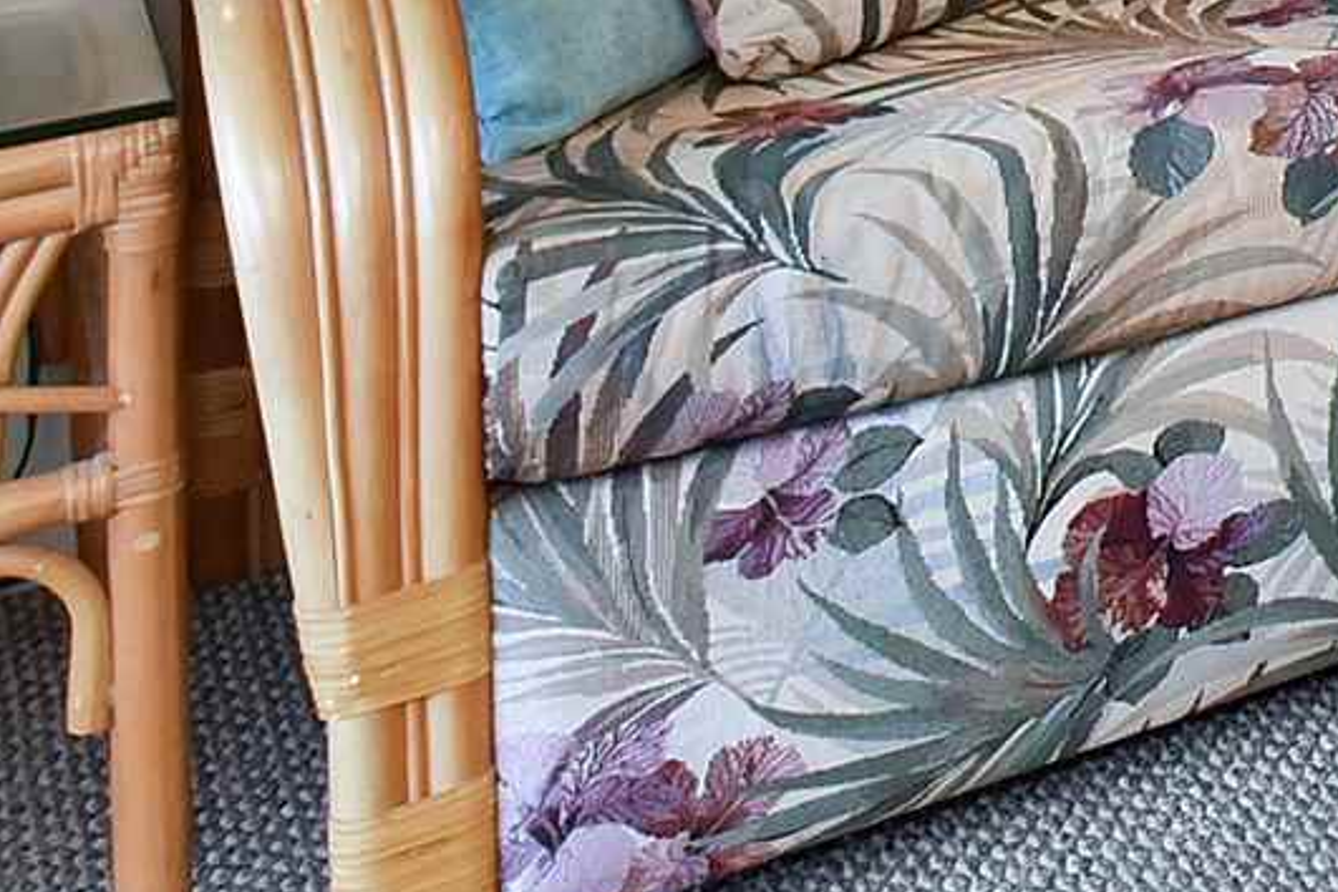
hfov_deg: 15.1
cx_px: 3182
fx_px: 3010
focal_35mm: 81
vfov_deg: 14.0
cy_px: -930
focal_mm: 14
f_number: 16
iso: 2800
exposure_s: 1/60
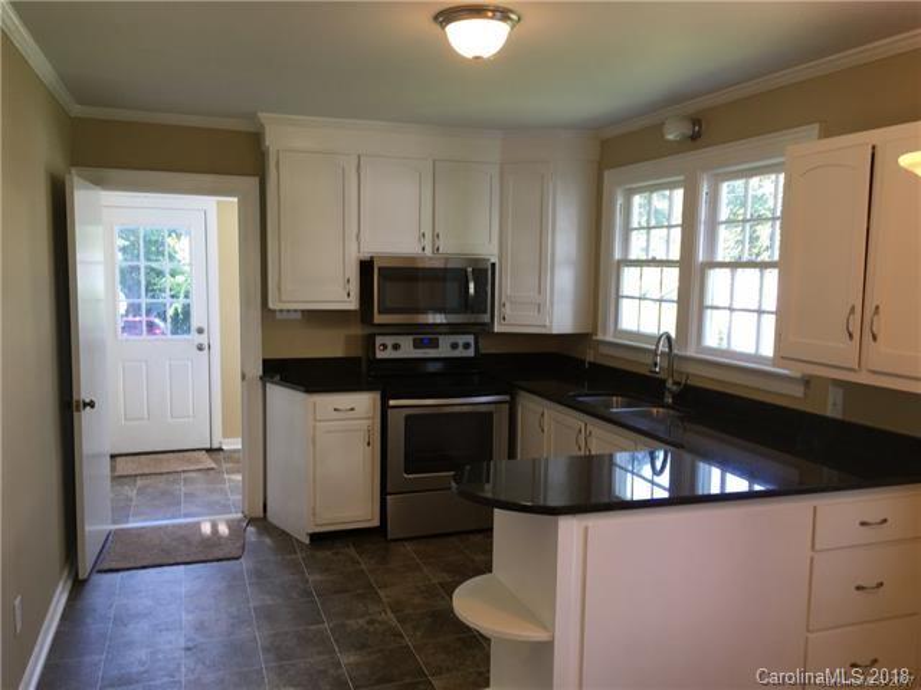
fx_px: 772
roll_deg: -0.1
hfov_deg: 61.7
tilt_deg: -5.6
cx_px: 460
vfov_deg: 48.2
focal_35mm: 29
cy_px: 345
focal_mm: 4.15
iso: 25
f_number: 2.2
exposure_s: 1/40
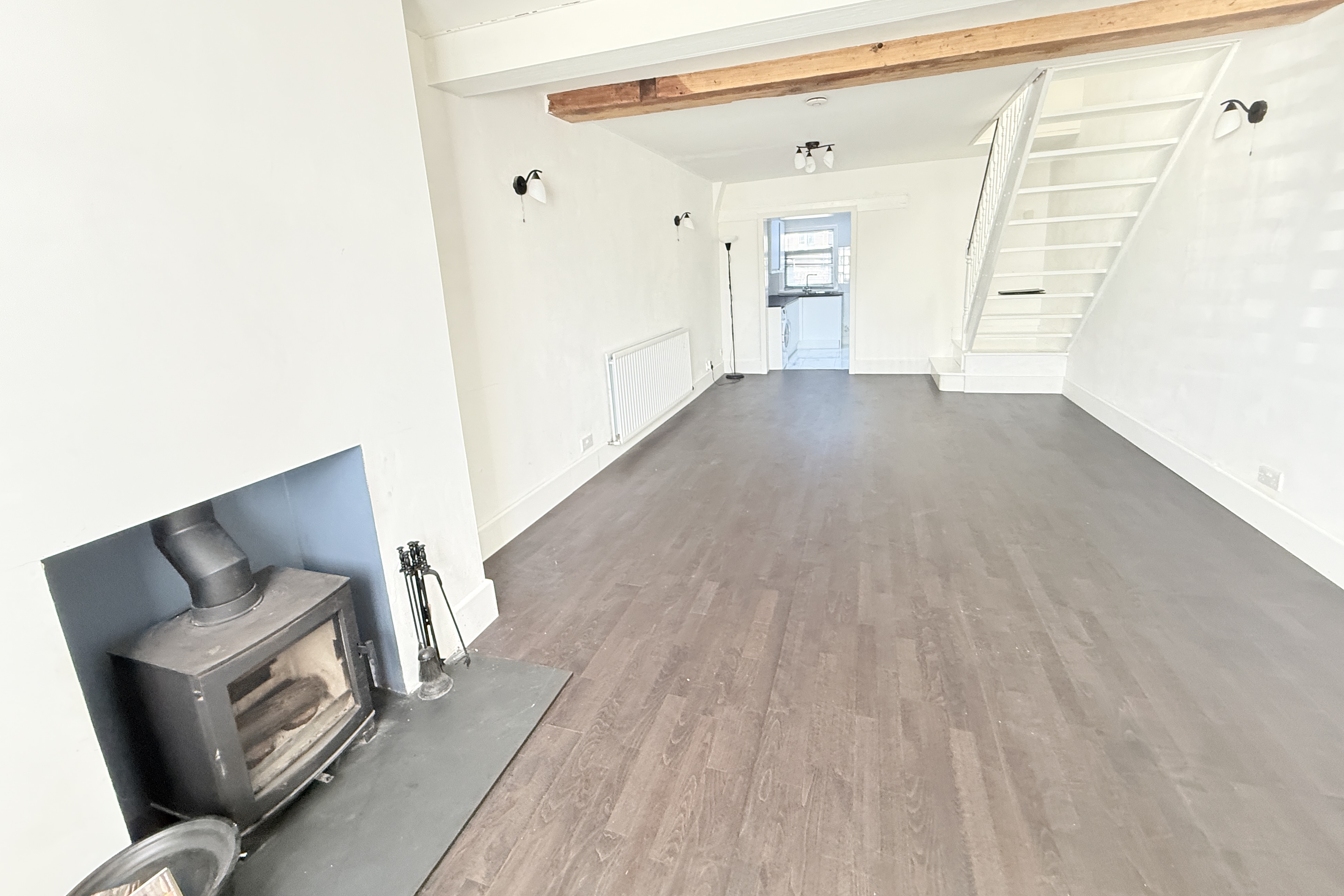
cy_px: 386
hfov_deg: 100.4
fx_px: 560
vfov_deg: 76.9
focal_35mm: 15
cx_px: 677
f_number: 2.2
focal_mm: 2.22
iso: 320
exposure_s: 1/88
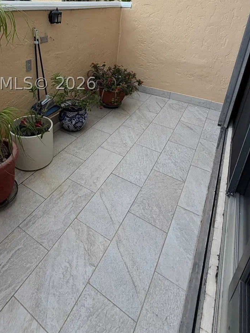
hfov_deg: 55.1
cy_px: 84
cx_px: 75
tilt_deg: -20.3
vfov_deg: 67.1
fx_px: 231
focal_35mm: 24
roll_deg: -1.7
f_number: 2.2
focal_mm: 2.22
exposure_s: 1/231
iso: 50
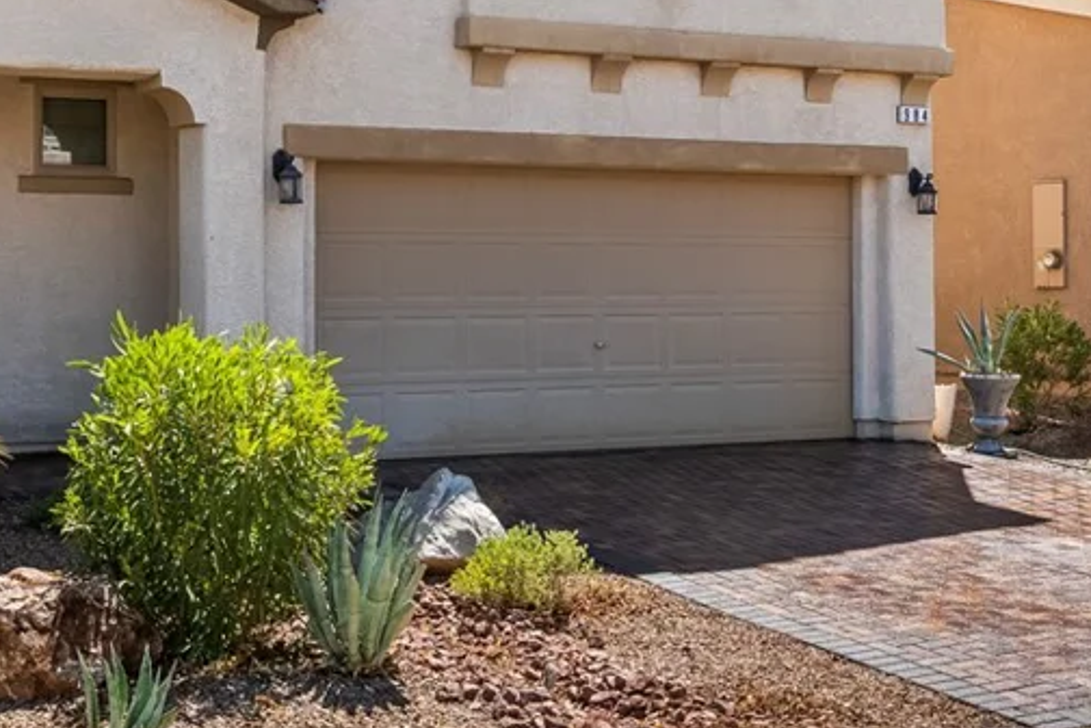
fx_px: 1909
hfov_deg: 31.7
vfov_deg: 21.3
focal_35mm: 63
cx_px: 403
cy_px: 159
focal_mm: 21
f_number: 8
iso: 400
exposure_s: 1/8000
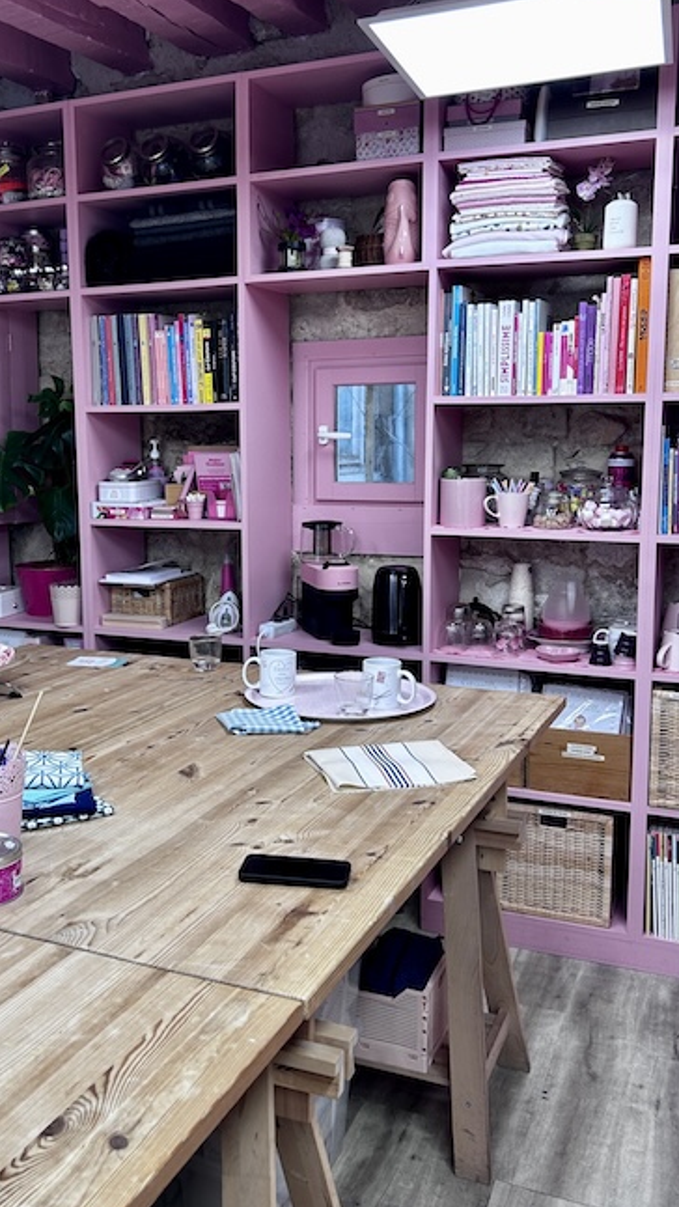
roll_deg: +0.2
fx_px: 1120
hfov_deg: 33.5
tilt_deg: -8.2
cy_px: 571
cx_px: 239
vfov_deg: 56.6
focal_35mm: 35
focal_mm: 5.7
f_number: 1.5
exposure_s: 1/100
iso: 50
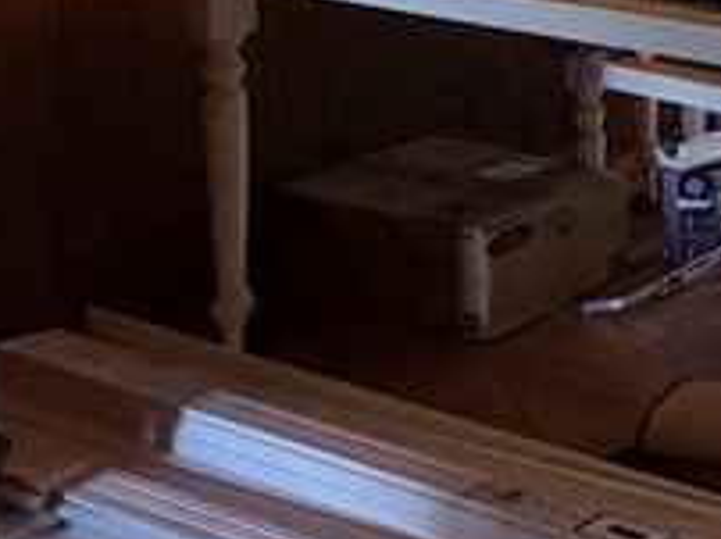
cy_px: -275
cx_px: 1406
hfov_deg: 18.7
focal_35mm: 71
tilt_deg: -5.1
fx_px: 1477
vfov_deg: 18.3
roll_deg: -0.2
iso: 250
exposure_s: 1/60
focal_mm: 2.22
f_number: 2.2
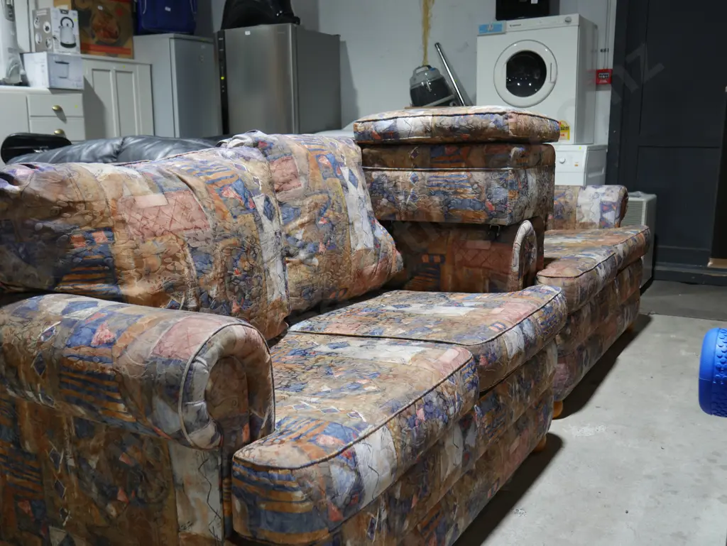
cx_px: 364
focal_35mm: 34
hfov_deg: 53.9
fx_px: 714
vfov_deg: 41.8
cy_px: 273
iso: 400
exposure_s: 1/60
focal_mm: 17
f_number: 4
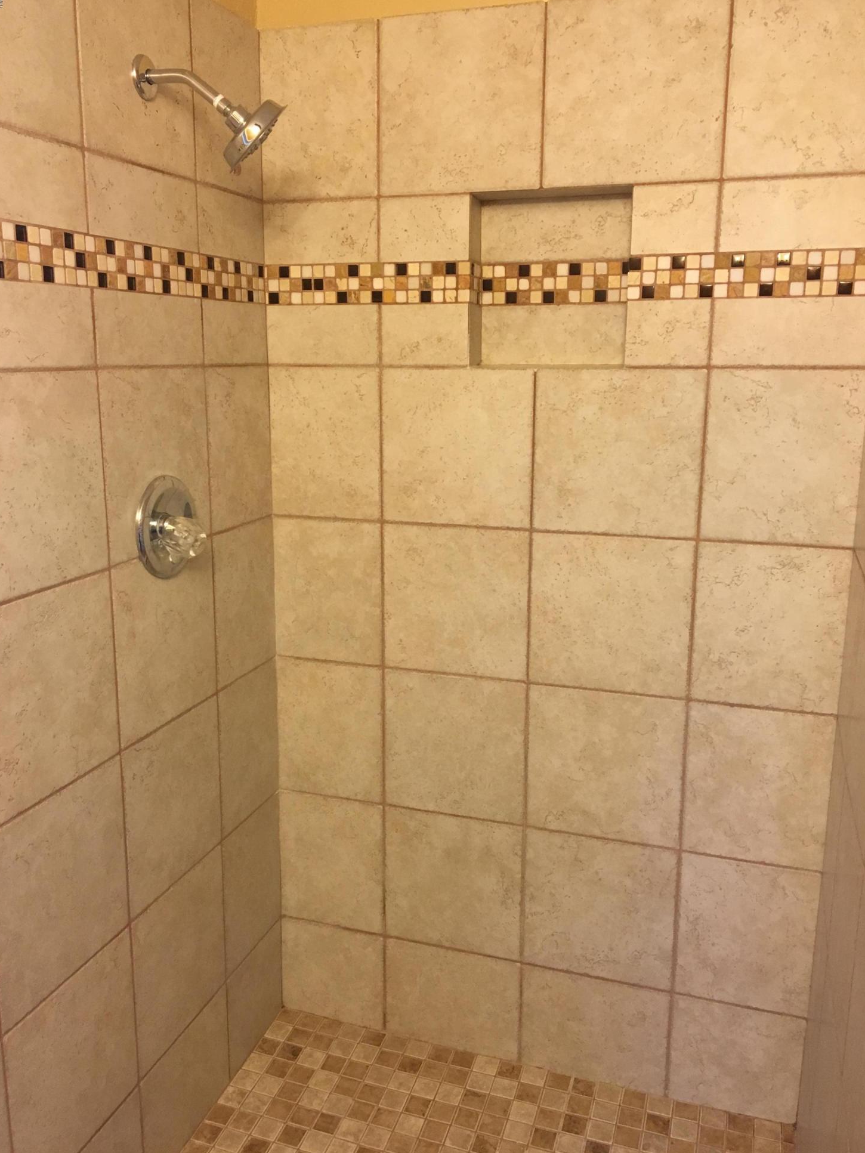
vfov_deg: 60.0
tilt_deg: -12.9
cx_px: 421
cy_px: 568
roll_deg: +1.0
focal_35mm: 30
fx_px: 999
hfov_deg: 46.8
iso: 100
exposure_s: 1/30
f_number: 2.2
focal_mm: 4.15
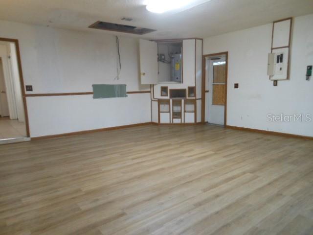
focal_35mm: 25
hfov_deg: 69.4
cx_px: 156
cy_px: 118
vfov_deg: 54.9
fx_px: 226
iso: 320
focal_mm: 4.5
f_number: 3.2
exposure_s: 1/30
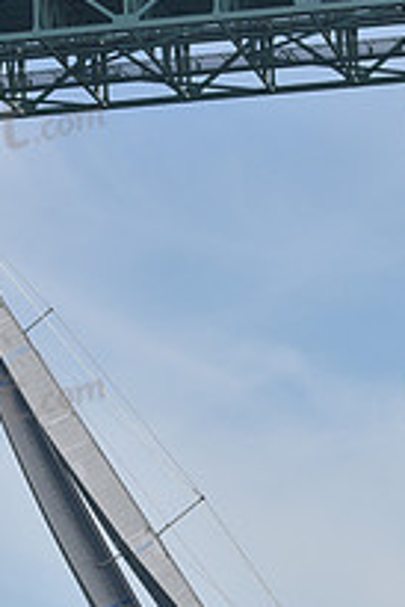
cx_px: 259
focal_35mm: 198
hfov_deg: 6.9
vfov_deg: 10.3
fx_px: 3335
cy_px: 545
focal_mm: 70
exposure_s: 1/800
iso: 320
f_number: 8
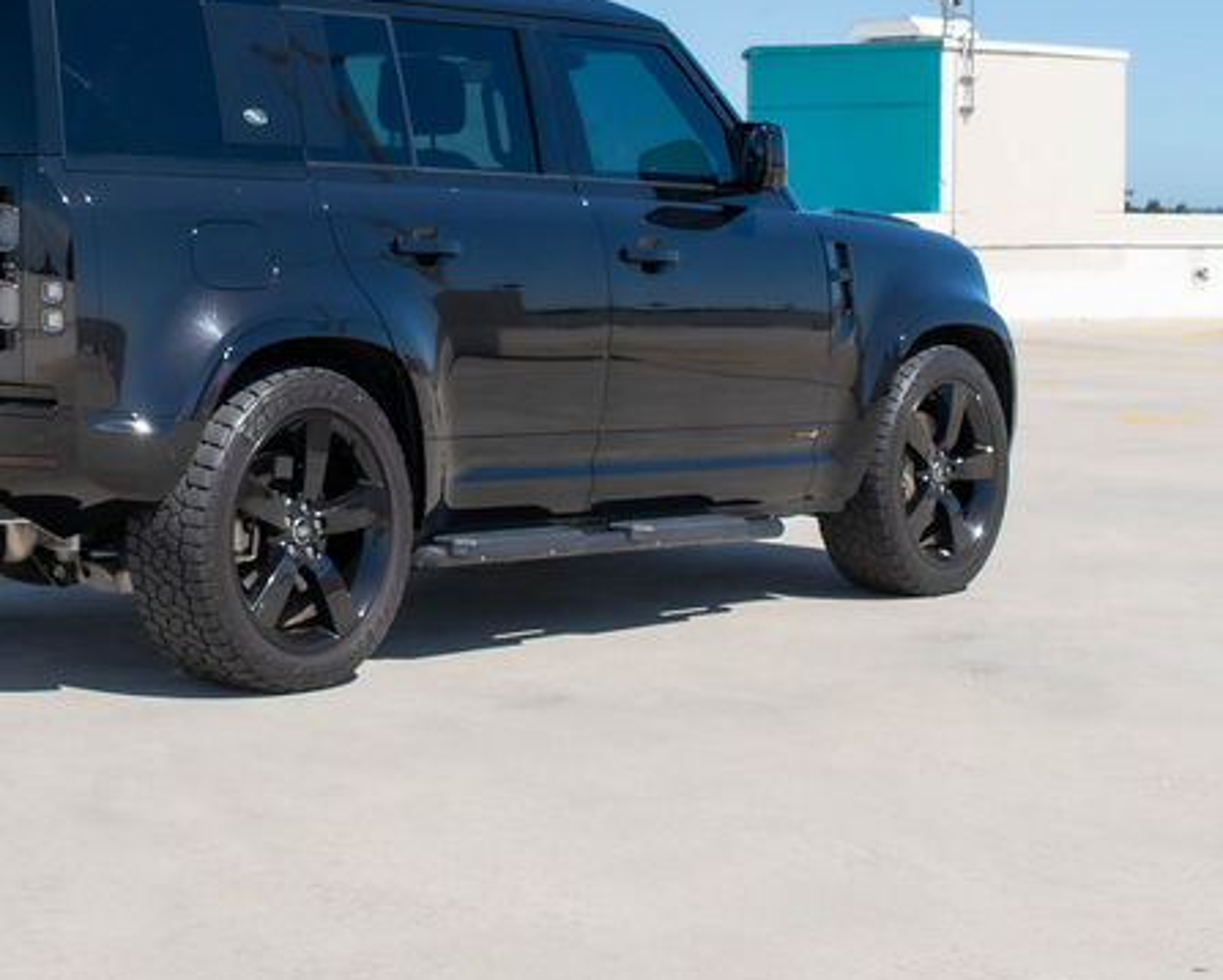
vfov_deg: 17.5
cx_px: 263
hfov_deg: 21.7
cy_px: 177
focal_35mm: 87
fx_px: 3150
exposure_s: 1/1600
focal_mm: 27
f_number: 6.3
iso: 400
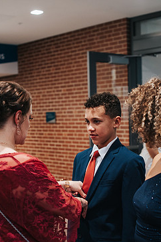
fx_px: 416
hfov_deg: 21.9
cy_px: 145
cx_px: 91
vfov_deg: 32.3
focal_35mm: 62
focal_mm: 50
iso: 1000
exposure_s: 1/320
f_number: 3.2
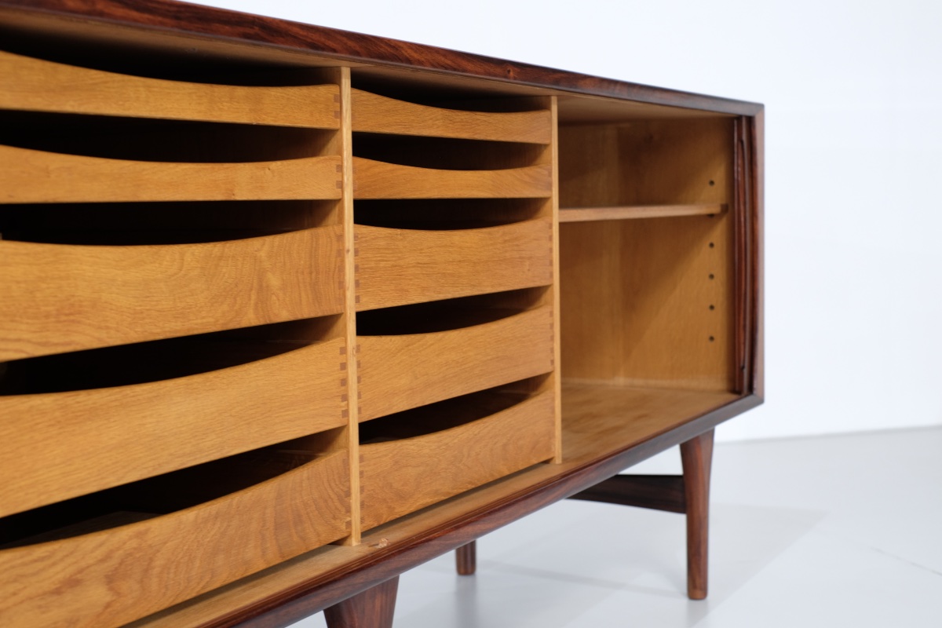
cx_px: 471
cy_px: 314
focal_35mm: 53
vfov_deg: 25.5
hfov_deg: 37.5
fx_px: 1387
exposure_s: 1/70
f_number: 4.5
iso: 800
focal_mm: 35
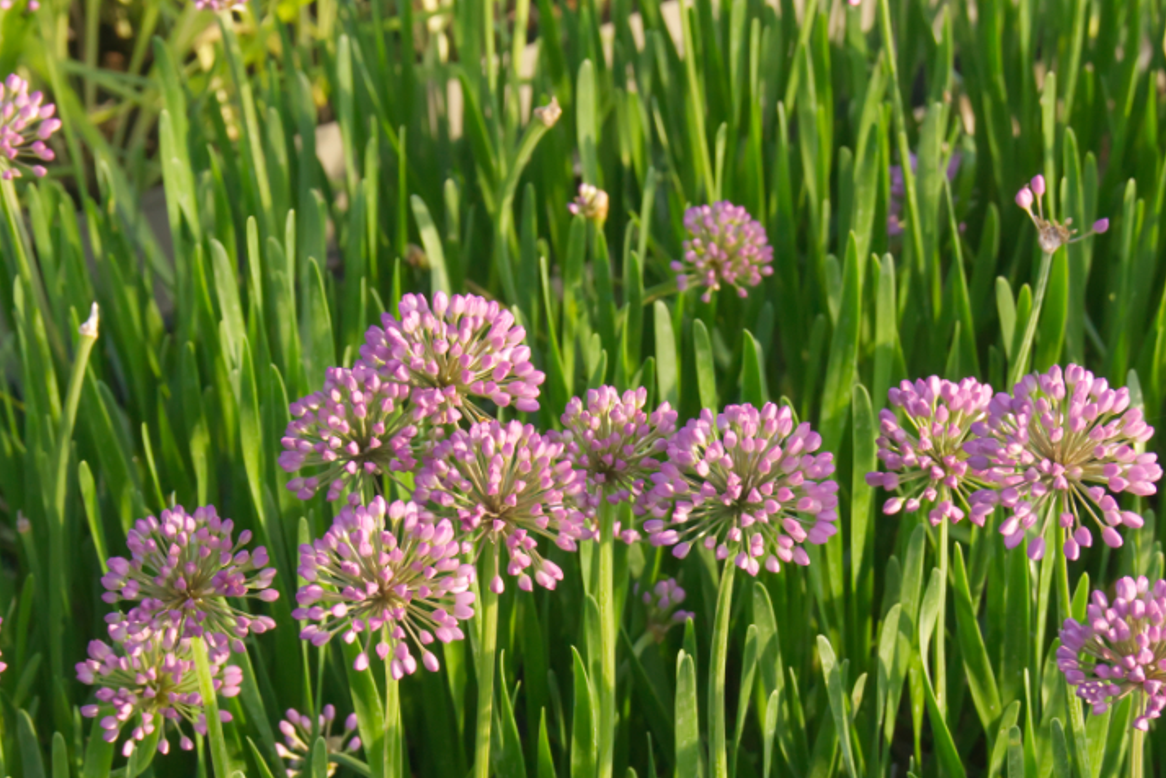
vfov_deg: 10.8
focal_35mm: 126
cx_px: 550
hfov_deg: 16.3
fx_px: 4081
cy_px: 636
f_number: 10
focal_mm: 50
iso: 1600
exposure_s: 1/320
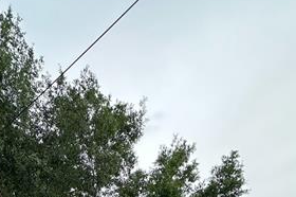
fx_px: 329
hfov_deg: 48.3
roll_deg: +0.1
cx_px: 121
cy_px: 391
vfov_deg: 19.4
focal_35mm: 40
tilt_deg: +1.2
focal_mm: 2.22
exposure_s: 1/449
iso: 40
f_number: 2.2
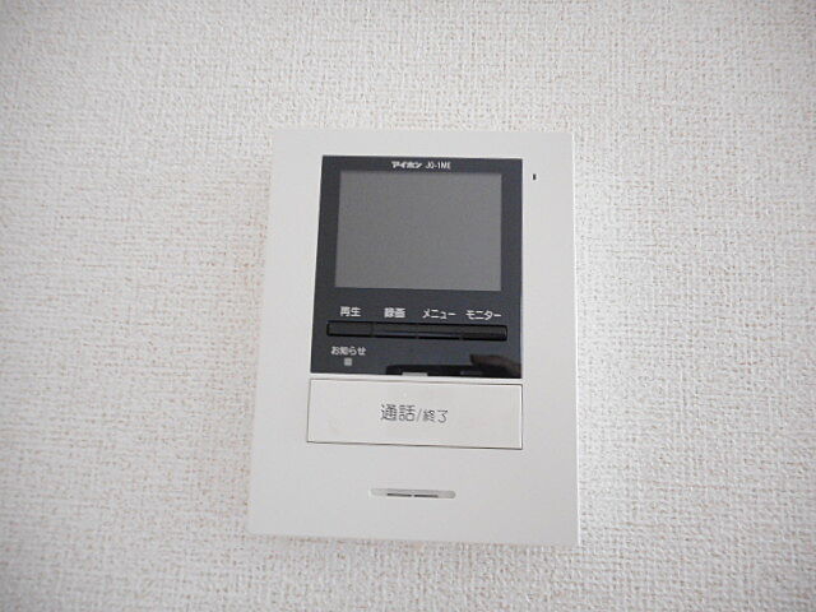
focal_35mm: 25
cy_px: 306
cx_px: 408
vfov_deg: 54.9
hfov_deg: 69.4
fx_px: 589
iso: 400
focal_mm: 4.5
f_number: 3.7
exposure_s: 1/30
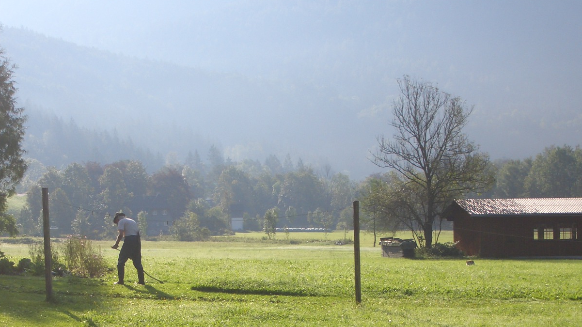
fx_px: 1389
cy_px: 253
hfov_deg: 23.6
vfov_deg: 13.4
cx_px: 195
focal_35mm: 90
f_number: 5.6
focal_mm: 10.2
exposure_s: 1/200
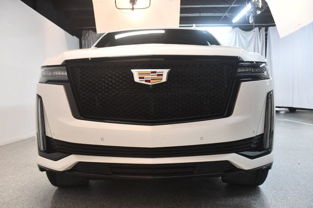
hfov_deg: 57.2
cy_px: 104
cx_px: 156
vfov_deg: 39.9
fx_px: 287
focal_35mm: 33
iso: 2200
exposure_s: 1/125
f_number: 3.5
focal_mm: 22
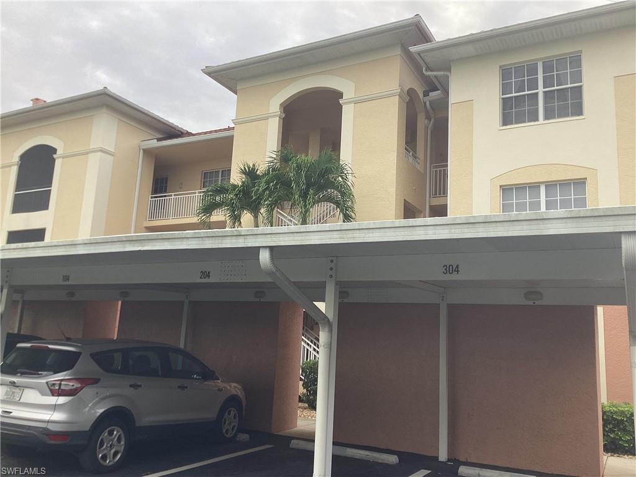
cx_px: 318
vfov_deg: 45.4
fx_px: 570
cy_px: 238
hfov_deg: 58.4
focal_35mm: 31
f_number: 2.4
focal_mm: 3.3
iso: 32
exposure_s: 1/120
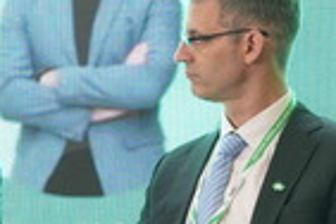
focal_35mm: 907
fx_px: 8465
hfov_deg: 2.3
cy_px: 232
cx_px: -500
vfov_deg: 1.5
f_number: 2.8
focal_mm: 160
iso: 400
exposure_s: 1/100
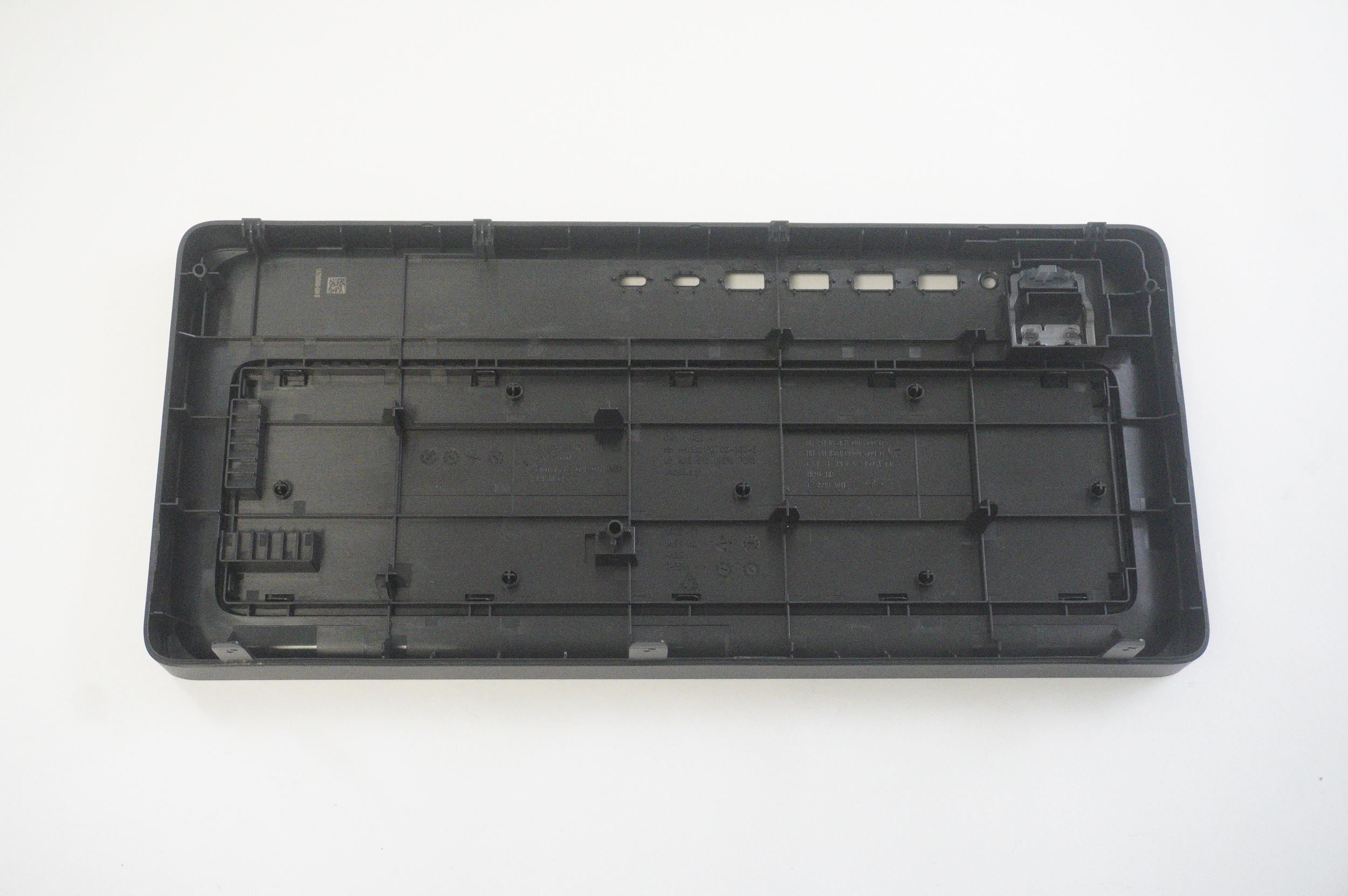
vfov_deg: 28.9
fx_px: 1740
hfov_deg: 42.4
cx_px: 674
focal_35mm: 46
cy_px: 448
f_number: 5.6
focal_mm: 31
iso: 8000
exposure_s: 1/250
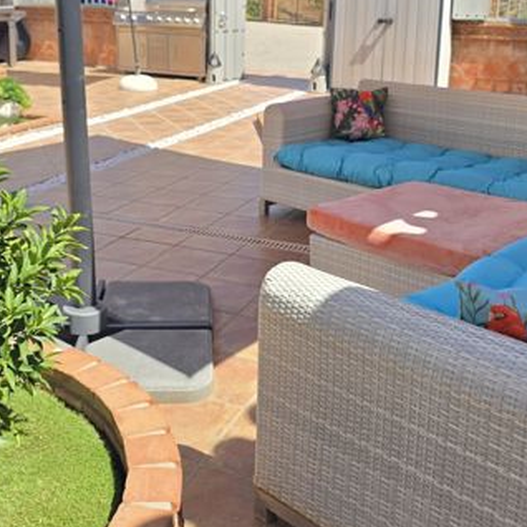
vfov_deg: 37.0
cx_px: 226
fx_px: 775
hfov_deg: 37.5
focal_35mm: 45
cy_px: 157
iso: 12
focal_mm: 6.3
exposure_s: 1/579
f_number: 1.7
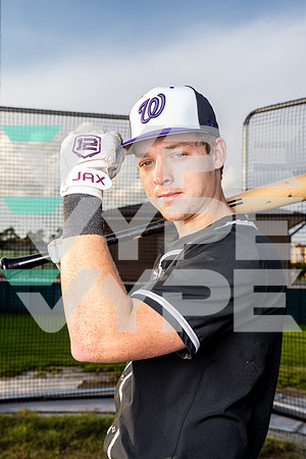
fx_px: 535
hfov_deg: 31.9
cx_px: 153
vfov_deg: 46.4
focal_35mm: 42
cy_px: 230
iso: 250
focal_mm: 42
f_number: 6.3
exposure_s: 1/250
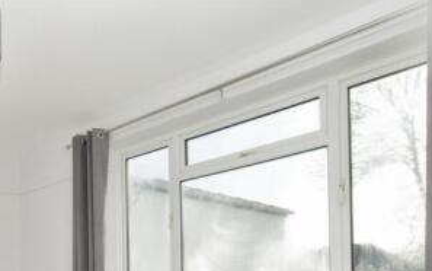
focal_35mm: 37
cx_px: 33
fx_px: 437
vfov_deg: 31.8
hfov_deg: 46.7
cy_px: 270
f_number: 10
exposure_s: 1/200
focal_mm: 11
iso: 200
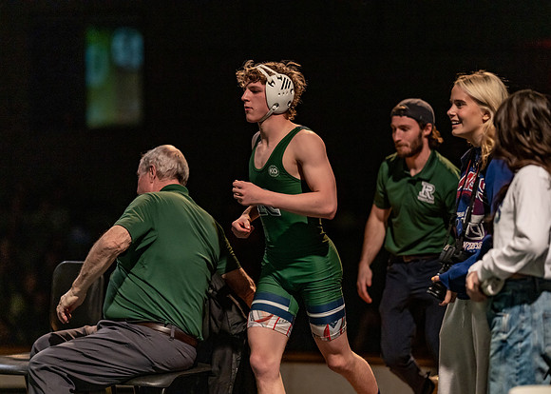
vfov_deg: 10.2
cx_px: 276
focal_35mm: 141
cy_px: 197
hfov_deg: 14.2
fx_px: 2213
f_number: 1.8
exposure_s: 1/640
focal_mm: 135
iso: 2500
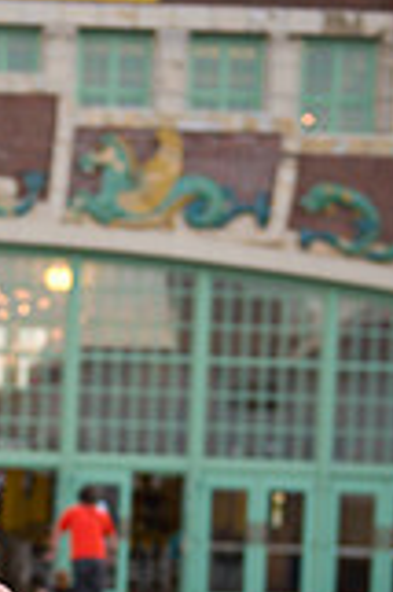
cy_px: 563
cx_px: -119
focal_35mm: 112
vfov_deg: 17.9
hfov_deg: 11.9
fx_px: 1838
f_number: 3.2
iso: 800
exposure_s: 1/250
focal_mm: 40
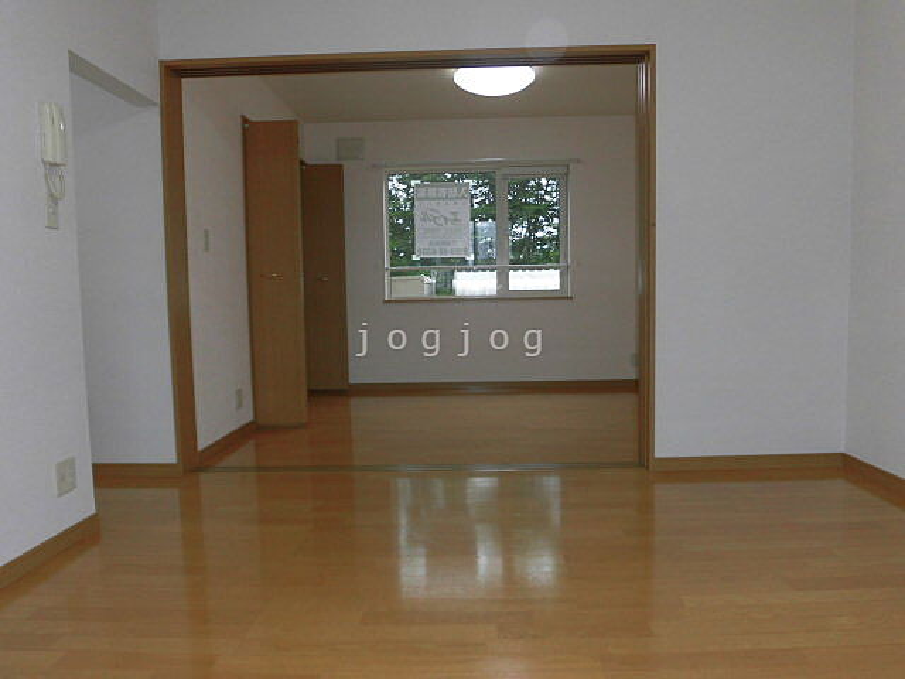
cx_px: 452
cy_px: 340
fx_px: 627
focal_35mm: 24
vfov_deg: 56.8
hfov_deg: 71.6
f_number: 3.1
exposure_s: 1/40
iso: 100
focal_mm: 4.3
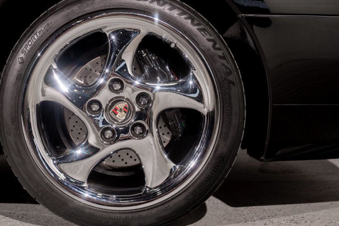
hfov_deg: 28.7
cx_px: 124
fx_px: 659
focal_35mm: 70
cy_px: 102
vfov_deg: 19.5
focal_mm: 53
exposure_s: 1/80
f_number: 4.5
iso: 160
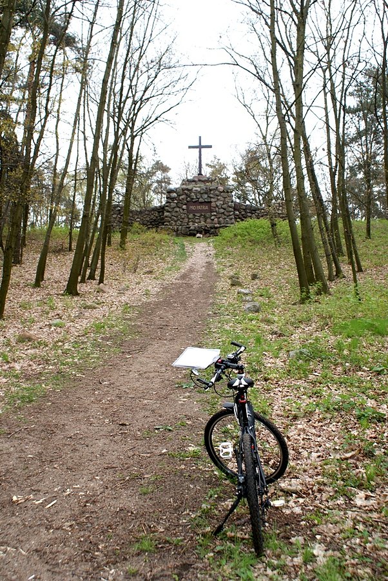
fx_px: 629
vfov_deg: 49.5
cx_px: 194
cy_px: 290
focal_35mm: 39
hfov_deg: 34.3
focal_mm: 26
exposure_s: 1/80
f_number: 5.6
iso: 100
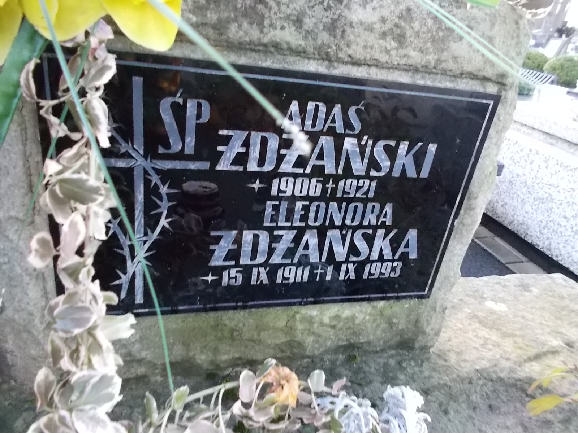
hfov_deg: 67.3
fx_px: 434
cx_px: 289
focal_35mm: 26
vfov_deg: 53.1
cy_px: 216
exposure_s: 1/40
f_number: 3.2
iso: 400
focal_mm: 4.6
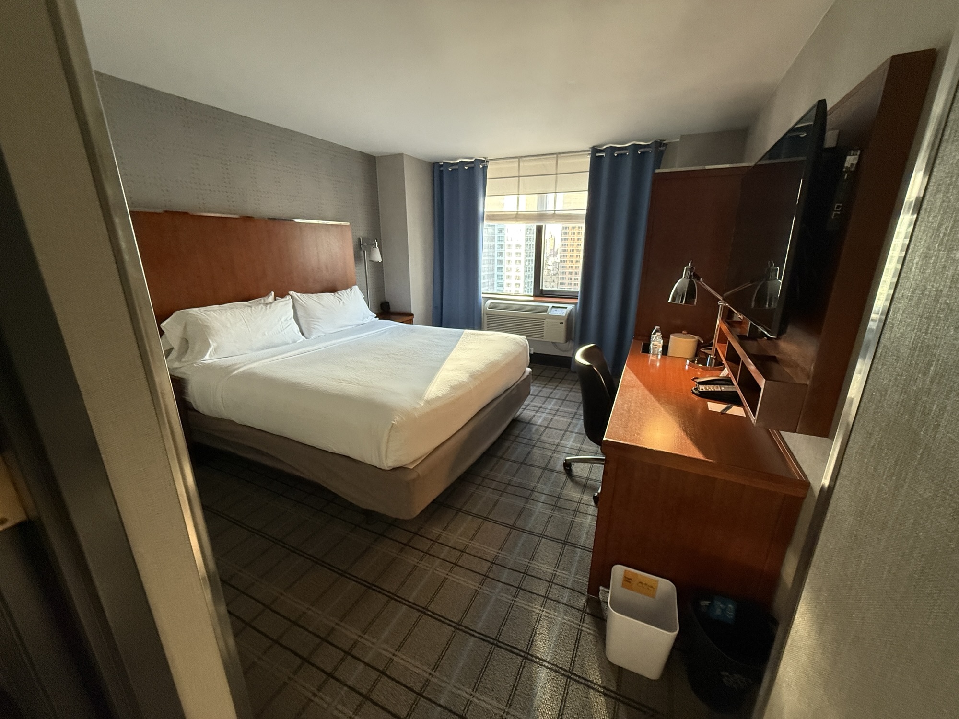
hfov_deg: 102.1
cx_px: 480
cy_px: 360
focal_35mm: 14
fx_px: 388
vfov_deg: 85.7
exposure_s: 1/99
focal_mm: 2.22
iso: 320
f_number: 2.2
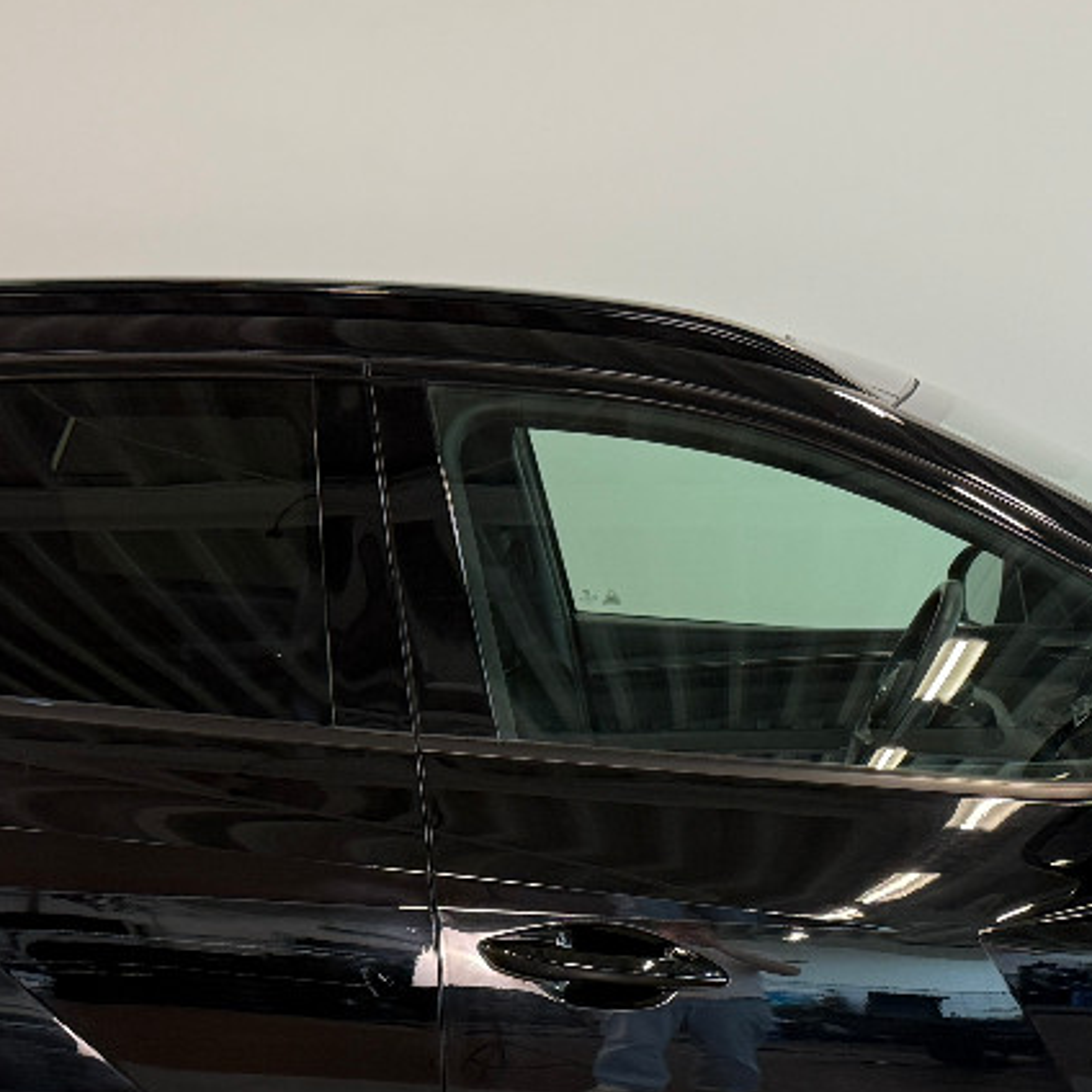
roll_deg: +0.5
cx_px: 634
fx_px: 2570
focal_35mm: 72
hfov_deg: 24.0
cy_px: 1007
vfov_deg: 23.3
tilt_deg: -13.4
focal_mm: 6.76
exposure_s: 1/100
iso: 200
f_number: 1.78
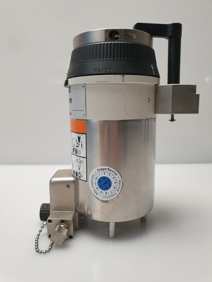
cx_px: 106
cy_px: 141
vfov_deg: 67.3
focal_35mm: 26
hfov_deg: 53.1
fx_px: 212
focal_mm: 4.3
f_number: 2.4
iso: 80
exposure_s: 1/50
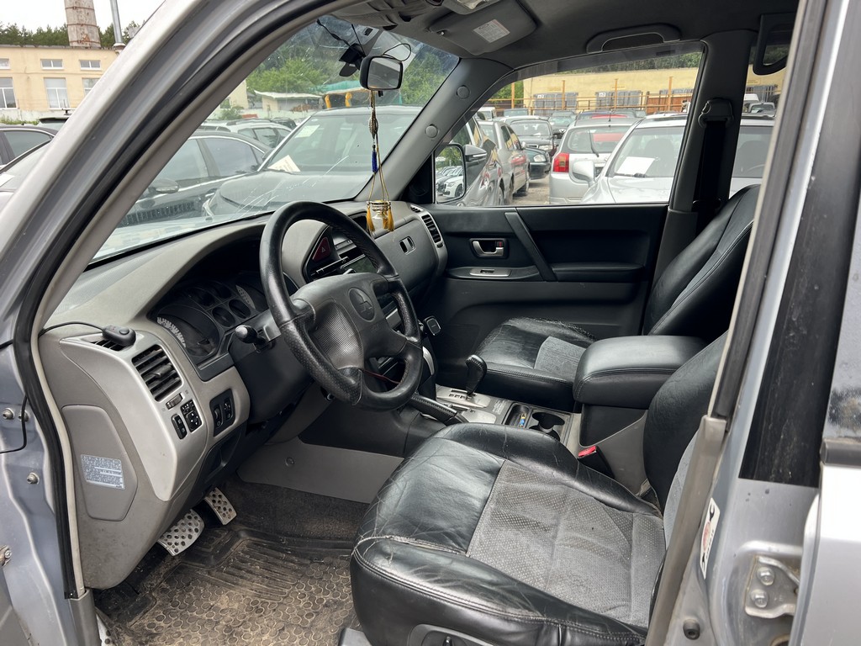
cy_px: 323
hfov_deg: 67.3
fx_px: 647
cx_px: 430
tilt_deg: -16.2
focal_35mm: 26
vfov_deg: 53.1
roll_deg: +1.5
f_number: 1.5
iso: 32
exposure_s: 1/121
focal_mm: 5.7
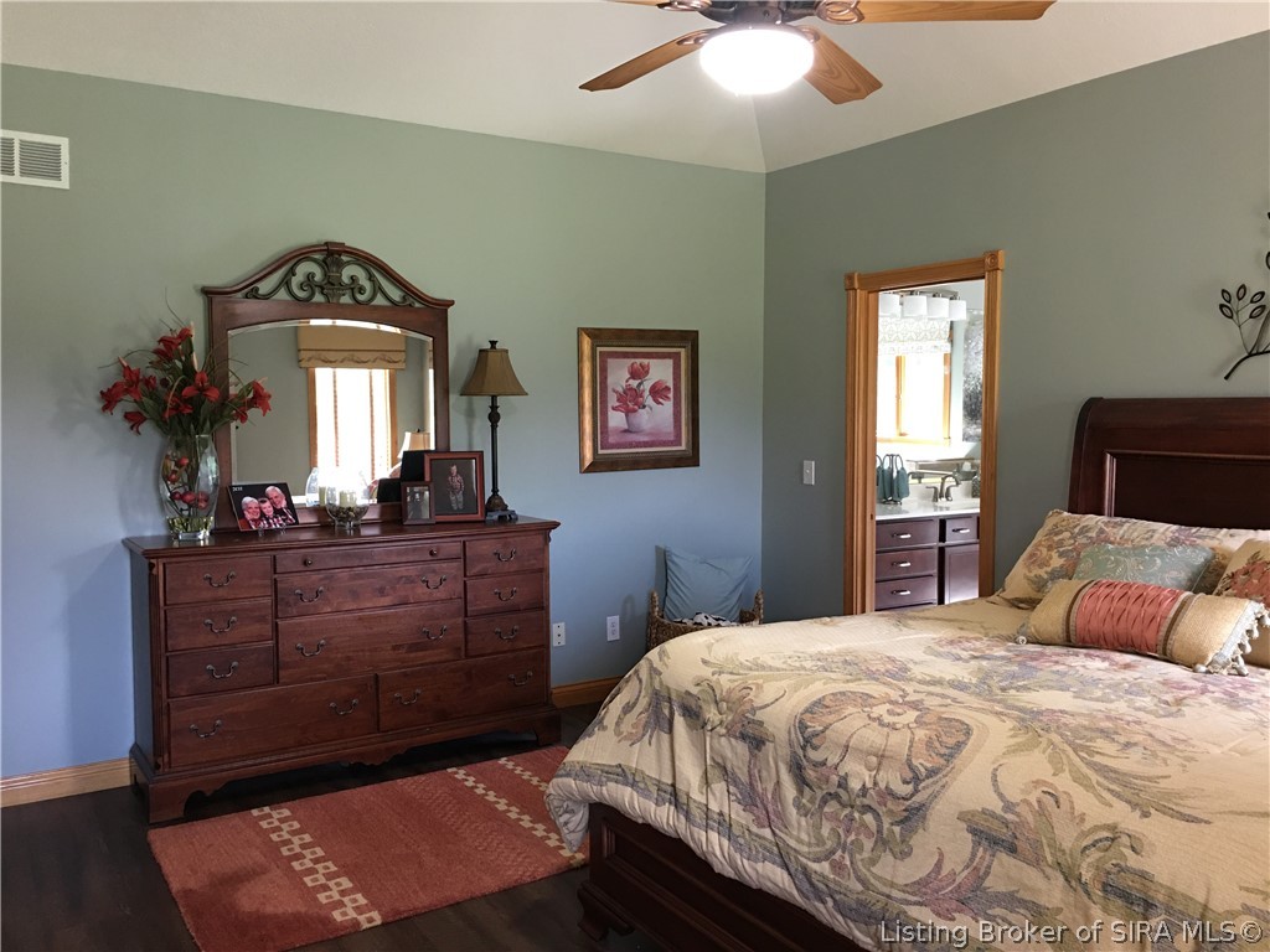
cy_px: 476
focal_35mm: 29
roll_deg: -0.2
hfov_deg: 61.7
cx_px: 635
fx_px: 1064
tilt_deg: -2.8
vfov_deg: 48.2
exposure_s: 1/15
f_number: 2.2
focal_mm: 4.15
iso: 64
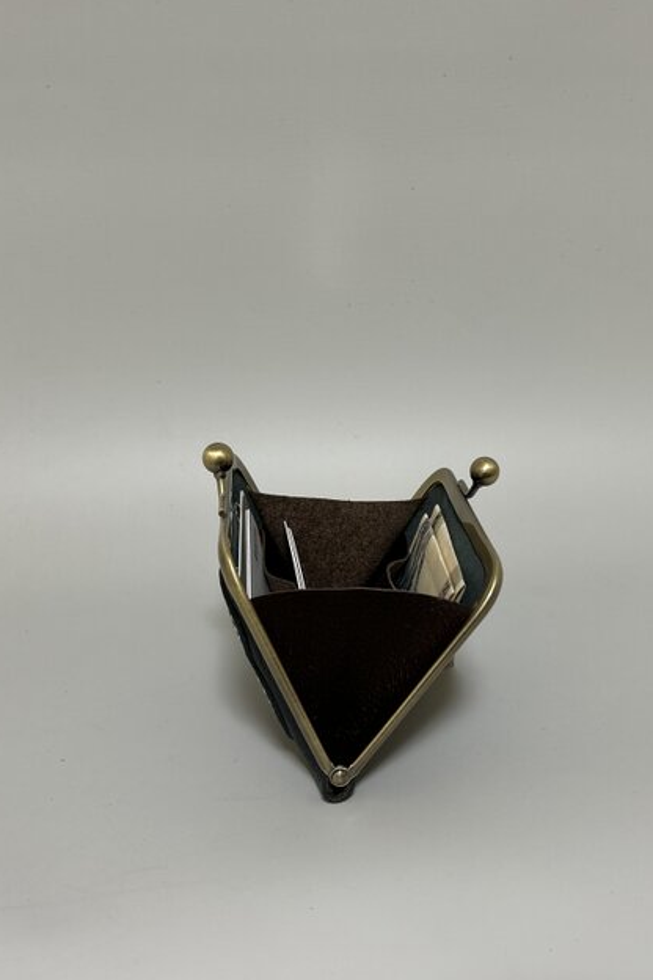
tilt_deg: -19.8
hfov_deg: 35.9
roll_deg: +0.7
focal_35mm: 37
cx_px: 373
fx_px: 1007
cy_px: 492
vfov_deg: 51.9
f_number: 1.5
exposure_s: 1/50
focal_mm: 5.7
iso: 100
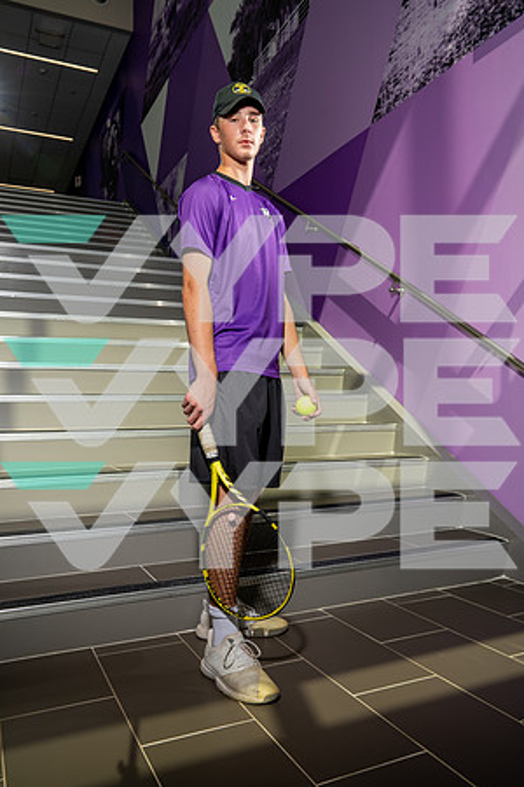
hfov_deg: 46.4
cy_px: 394
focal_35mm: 28
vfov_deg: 65.5
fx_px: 611
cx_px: 262
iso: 320
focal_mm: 28
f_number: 6.3
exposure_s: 1/250
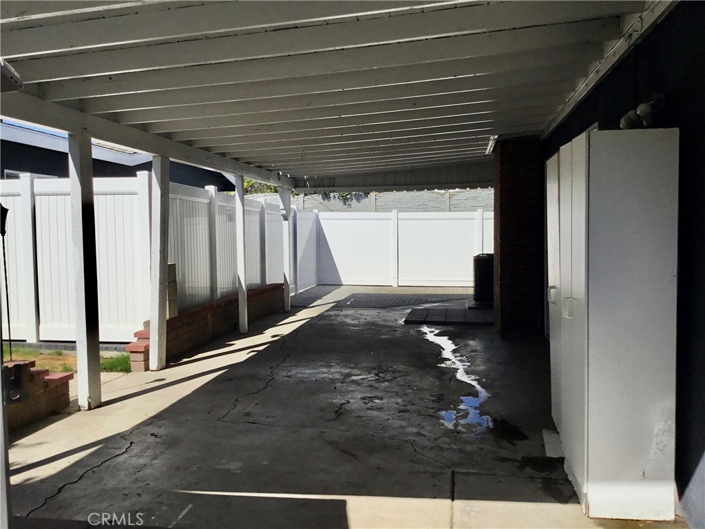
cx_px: 352
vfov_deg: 45.4
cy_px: 264
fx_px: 631
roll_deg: +1.0
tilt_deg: -3.3
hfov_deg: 58.4
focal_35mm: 31
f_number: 2.4
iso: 25
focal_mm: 3.3
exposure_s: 1/2262
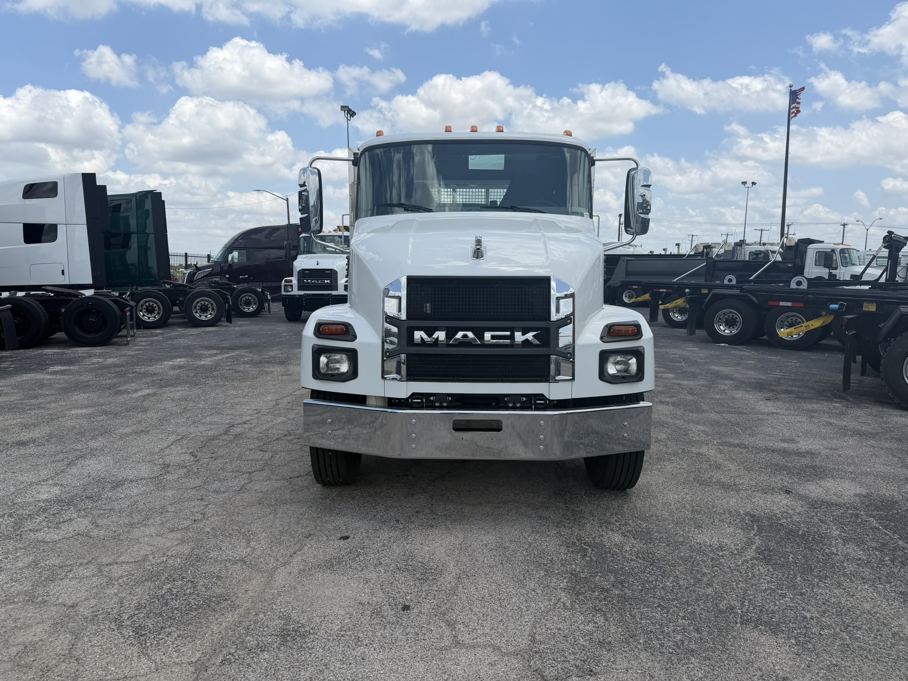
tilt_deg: -6.5
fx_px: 630
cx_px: 454
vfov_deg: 56.8
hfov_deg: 71.6
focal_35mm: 24
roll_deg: -0.1
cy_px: 340
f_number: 1.78
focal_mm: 6.76
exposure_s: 1/5714
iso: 80
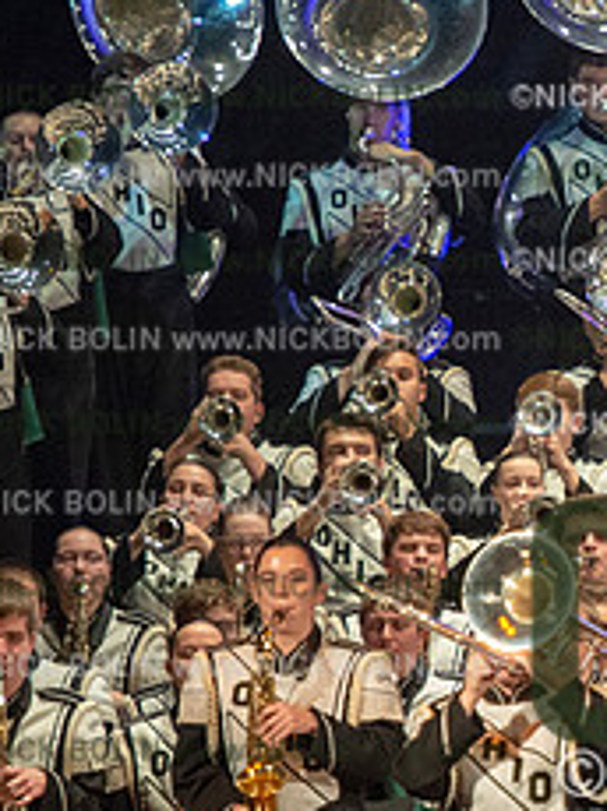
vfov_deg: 3.4
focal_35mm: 582
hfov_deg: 2.5
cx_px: 780
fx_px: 13633
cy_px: 666
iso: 8000
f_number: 5.6
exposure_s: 1/200
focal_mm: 240
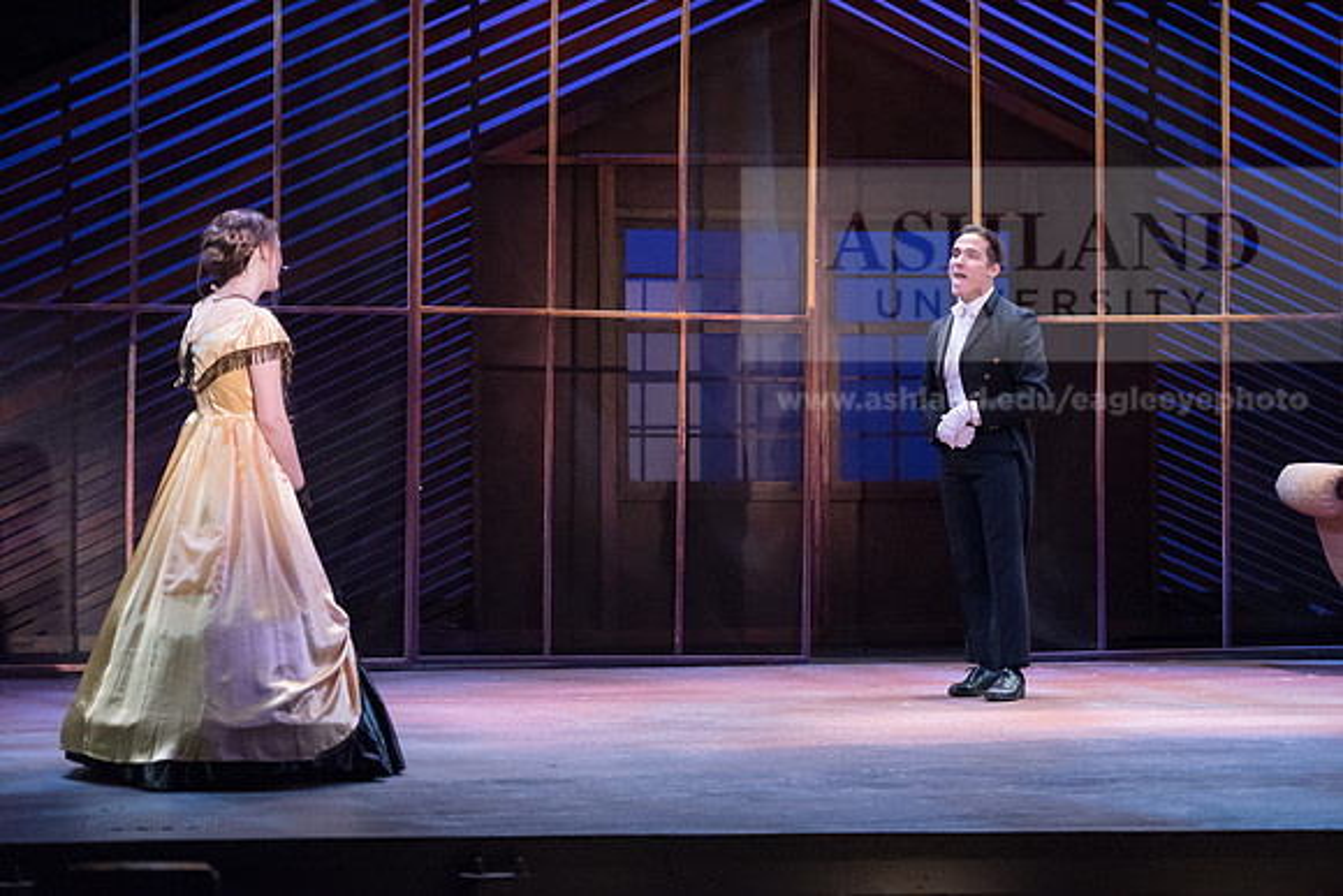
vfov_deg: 13.0
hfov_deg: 19.5
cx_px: 672
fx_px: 3918
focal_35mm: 105
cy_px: 448
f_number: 2.8
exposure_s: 1/320
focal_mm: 105
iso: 5000
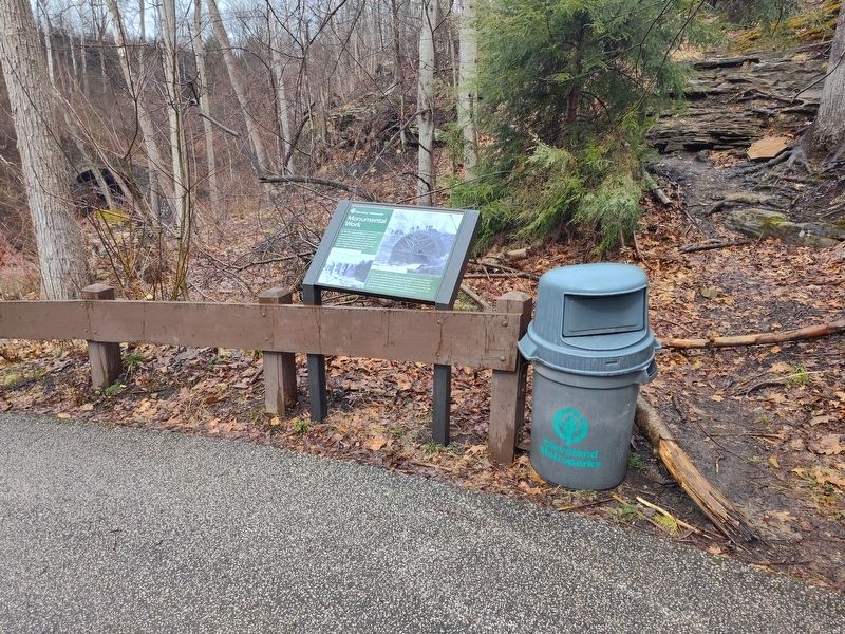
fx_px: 561
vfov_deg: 58.9
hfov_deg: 73.9
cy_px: 317
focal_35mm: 23
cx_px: 422
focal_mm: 5.56
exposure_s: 1/483
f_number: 1.8
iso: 100
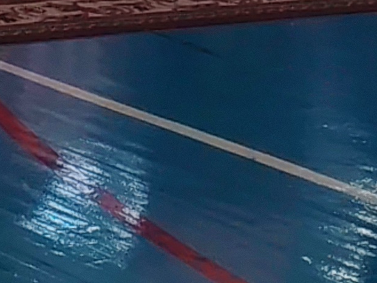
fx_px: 3159
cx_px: -100
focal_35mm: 290
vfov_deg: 4.9
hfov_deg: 6.8
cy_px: -478
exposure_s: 1/100
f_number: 1.75
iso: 105
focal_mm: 5.25
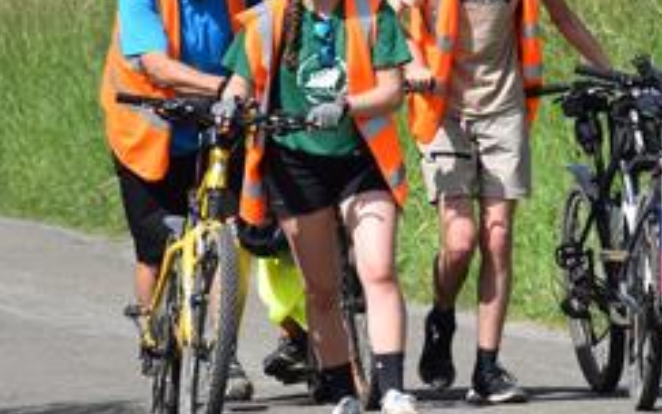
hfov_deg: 3.4
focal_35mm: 617
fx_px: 11134
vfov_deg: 2.1
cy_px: 59
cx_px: 518
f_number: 6.3
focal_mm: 140
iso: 200
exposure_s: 1/640
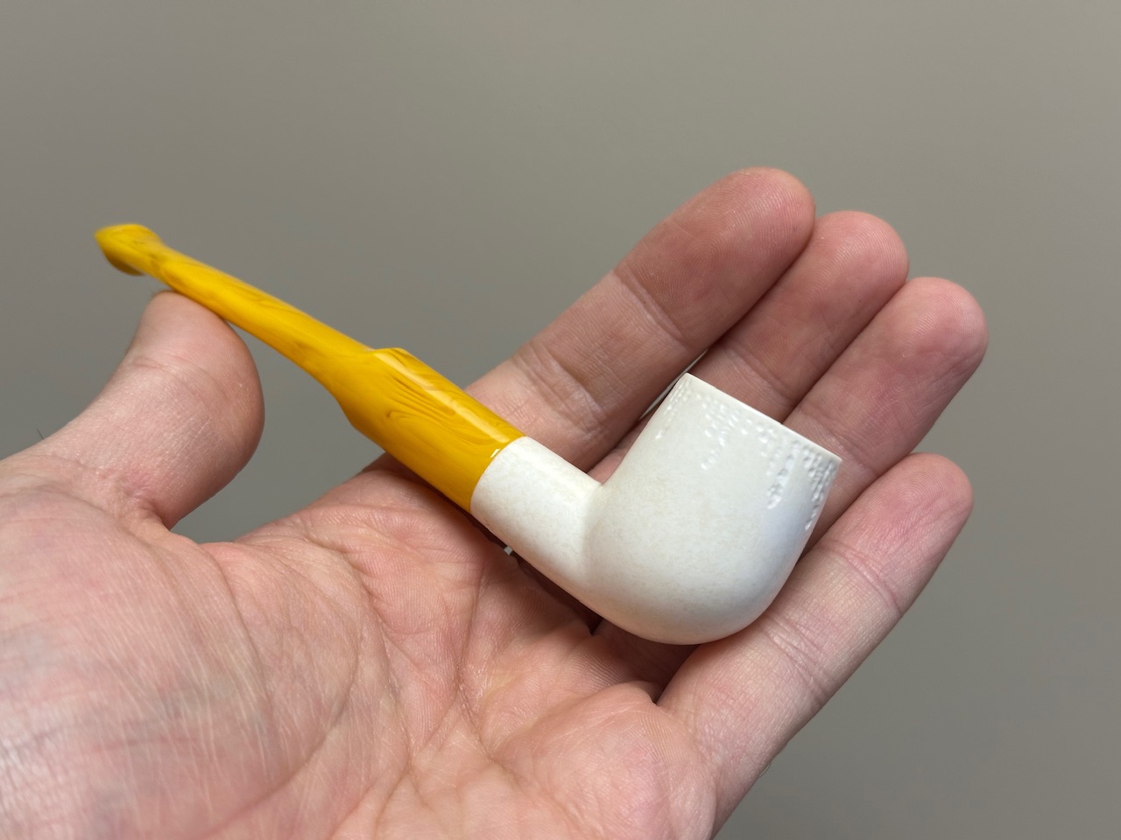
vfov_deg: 30.3
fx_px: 1554
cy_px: 420
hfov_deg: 39.7
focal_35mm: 48
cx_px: 560
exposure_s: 1/100
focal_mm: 6.86
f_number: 1.78
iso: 50
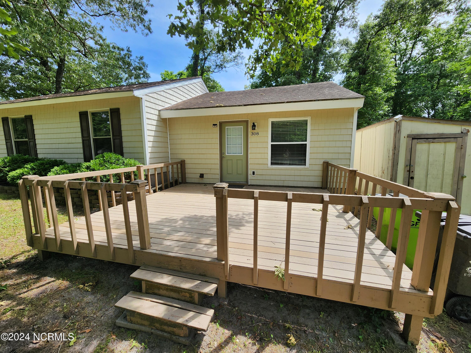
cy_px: 176
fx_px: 177
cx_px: 236
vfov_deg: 89.9
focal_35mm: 13
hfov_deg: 106.2
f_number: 2.2
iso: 50
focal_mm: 2.2
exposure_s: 1/955
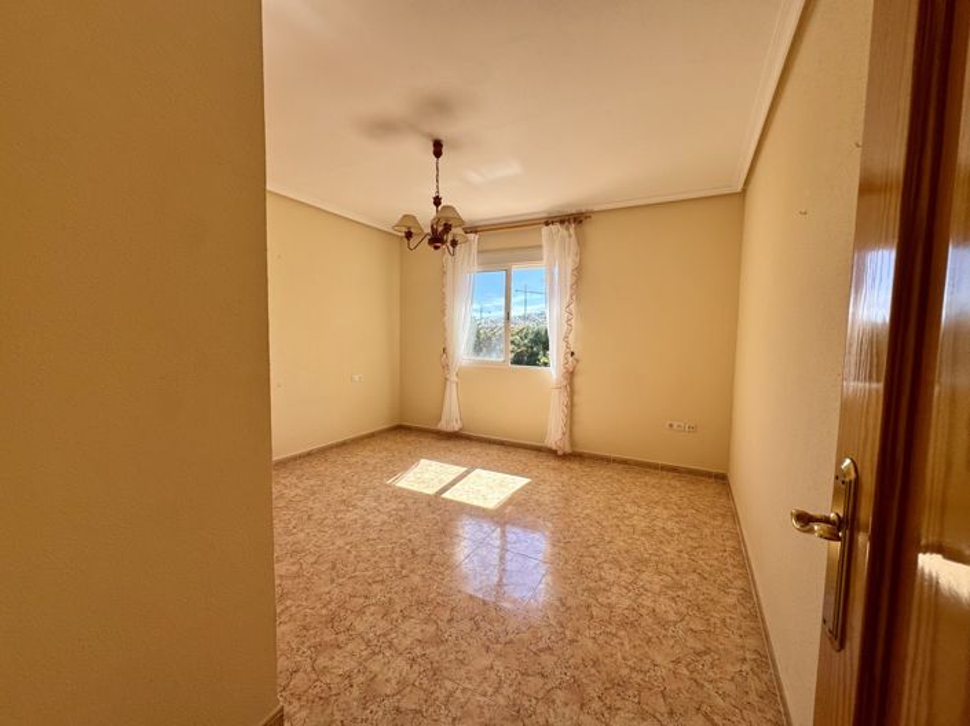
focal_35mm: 14
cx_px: 485
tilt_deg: -3.6
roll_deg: -1.0
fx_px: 392
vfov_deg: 85.6
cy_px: 363
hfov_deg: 102.1
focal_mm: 2.22
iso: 40
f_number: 2.2
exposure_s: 1/343
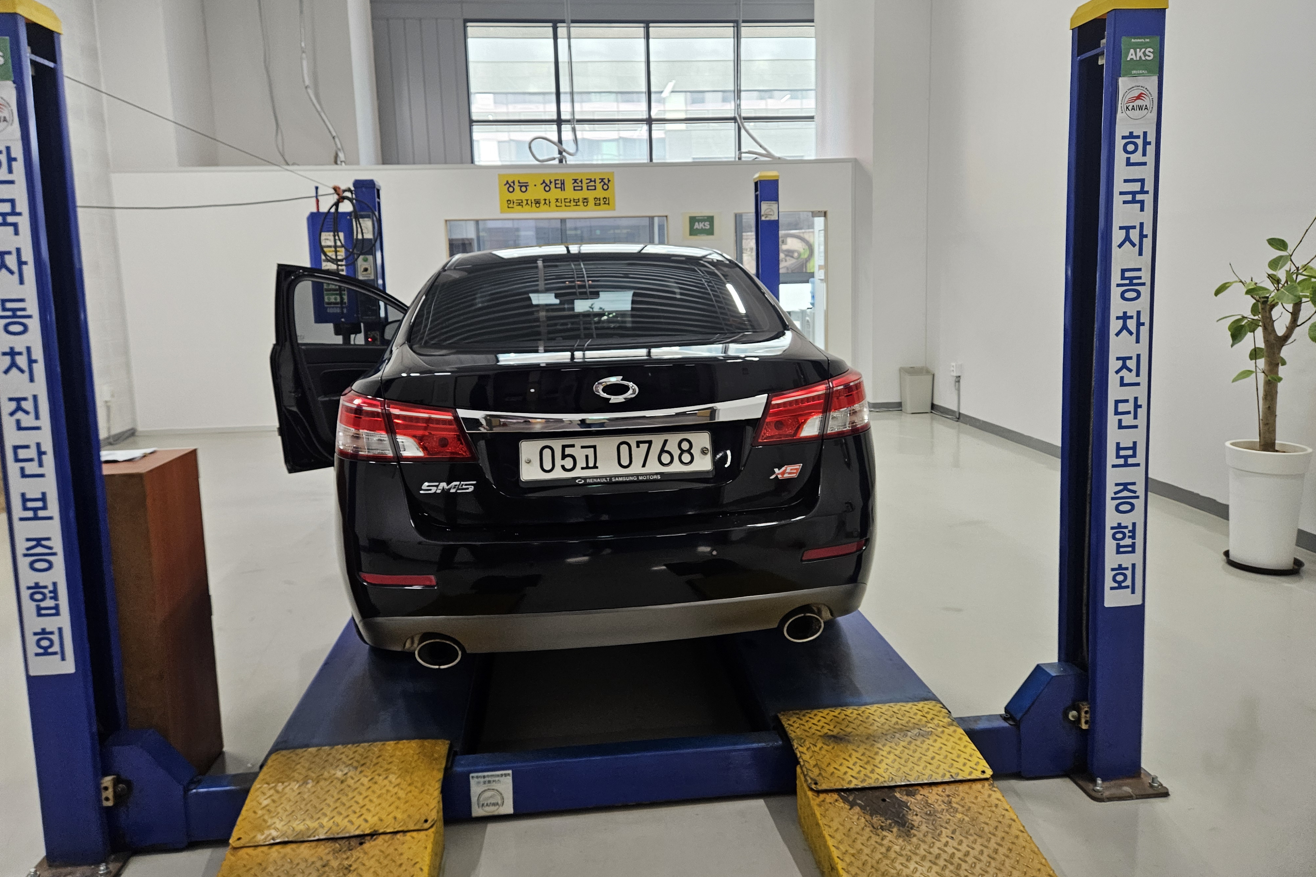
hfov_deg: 73.7
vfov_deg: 53.0
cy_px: 393
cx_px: 659
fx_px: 877
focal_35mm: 24
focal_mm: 5.4
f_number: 1.8
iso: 320
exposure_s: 1/120
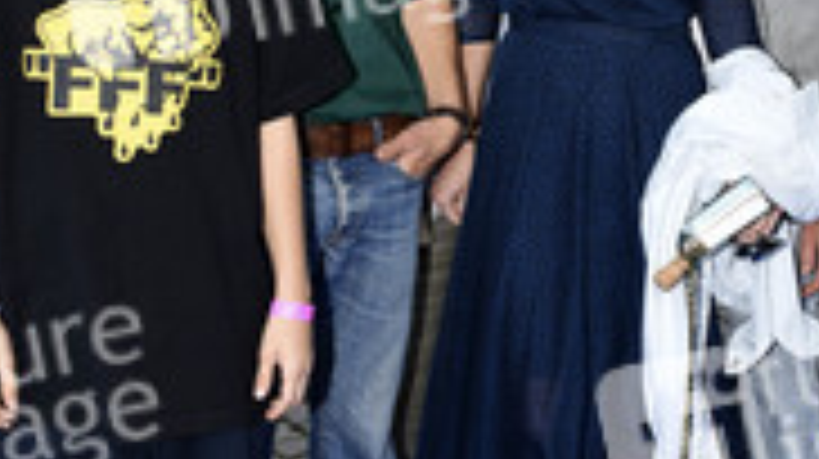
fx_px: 1497
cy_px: 189
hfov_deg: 30.6
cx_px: 418
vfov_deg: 17.4
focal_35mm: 69
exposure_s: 1/160
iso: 100
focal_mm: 20
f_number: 3.5
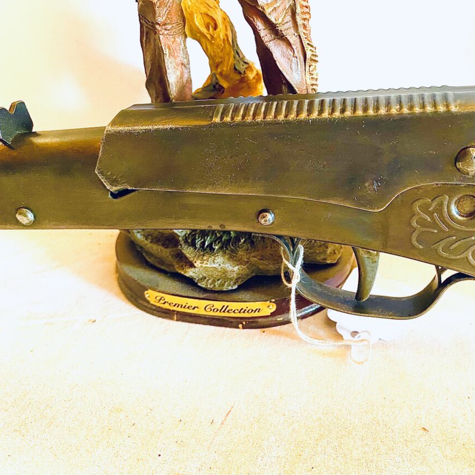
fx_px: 497
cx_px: 310
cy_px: 229
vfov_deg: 51.1
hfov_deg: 50.3
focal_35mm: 32
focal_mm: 4.25
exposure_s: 1/60
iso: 400
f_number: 1.8
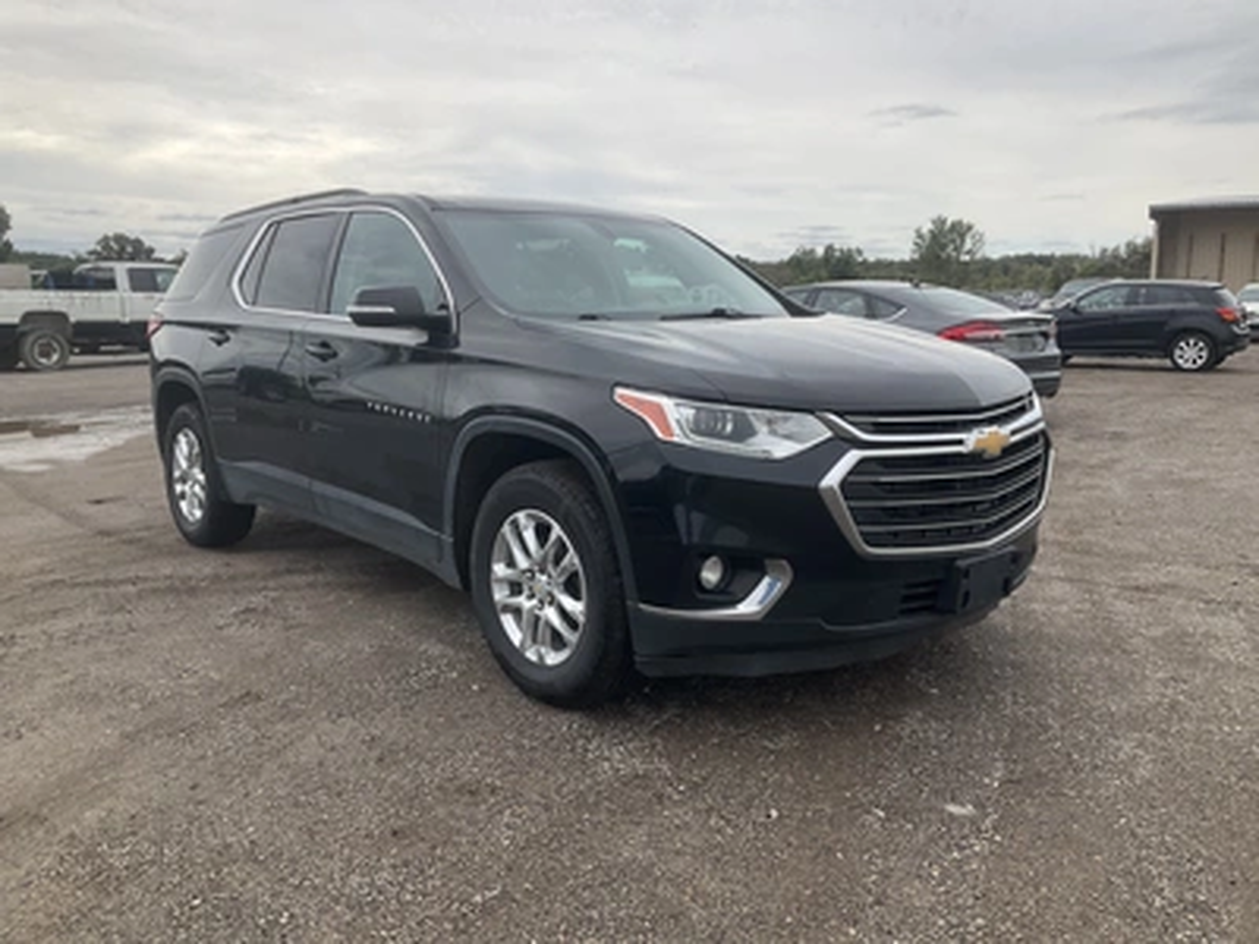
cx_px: 630
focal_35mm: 29
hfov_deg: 61.7
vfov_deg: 48.2
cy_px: 472
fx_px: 1055
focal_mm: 3
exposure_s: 1/1848
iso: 25
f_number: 1.8
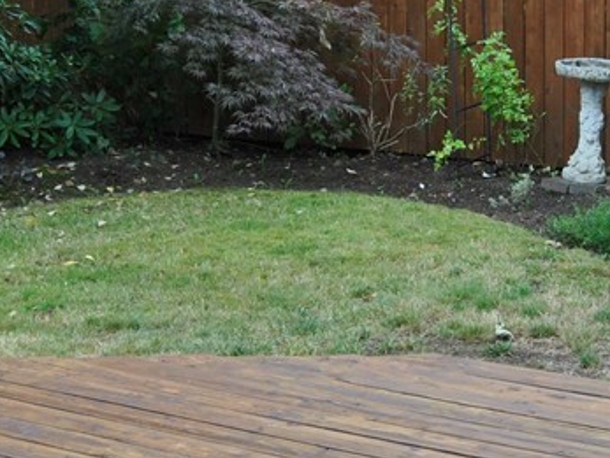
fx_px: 1826
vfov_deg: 14.3
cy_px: 256
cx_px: 352
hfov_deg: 19.0
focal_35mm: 104
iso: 200
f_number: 5.6
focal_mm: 23
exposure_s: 1/125
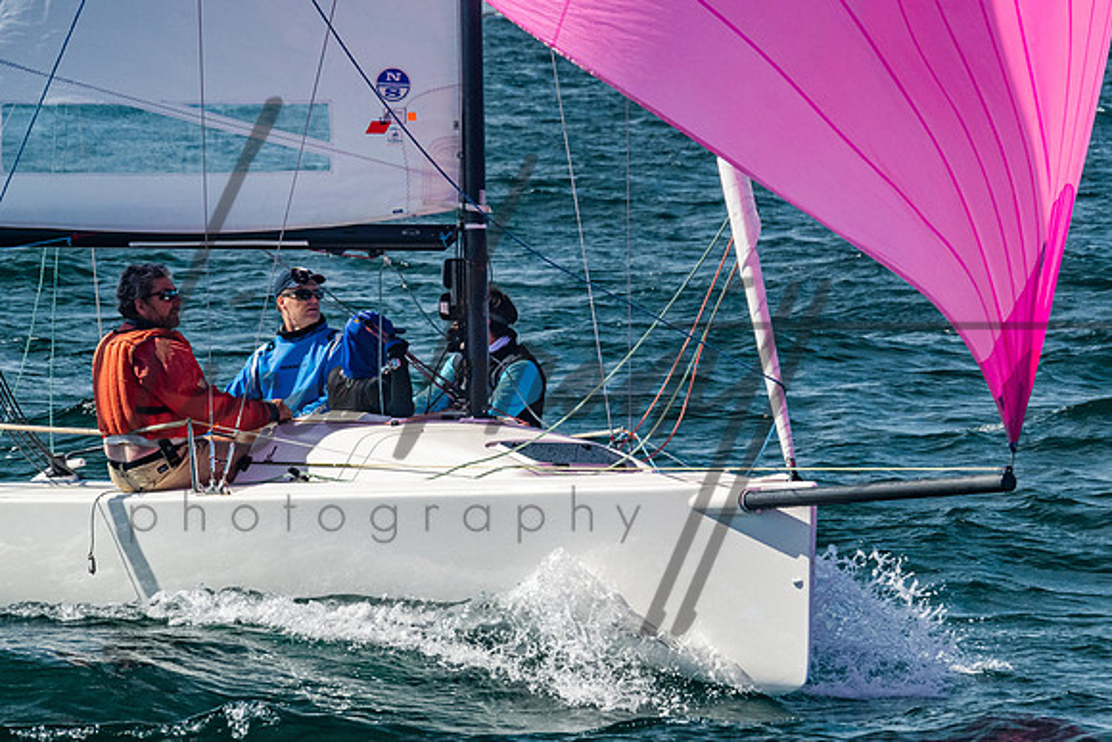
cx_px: 619
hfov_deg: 6.2
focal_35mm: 331
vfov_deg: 4.1
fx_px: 10241
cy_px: 273
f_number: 10
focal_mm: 165
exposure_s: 1/500
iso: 400
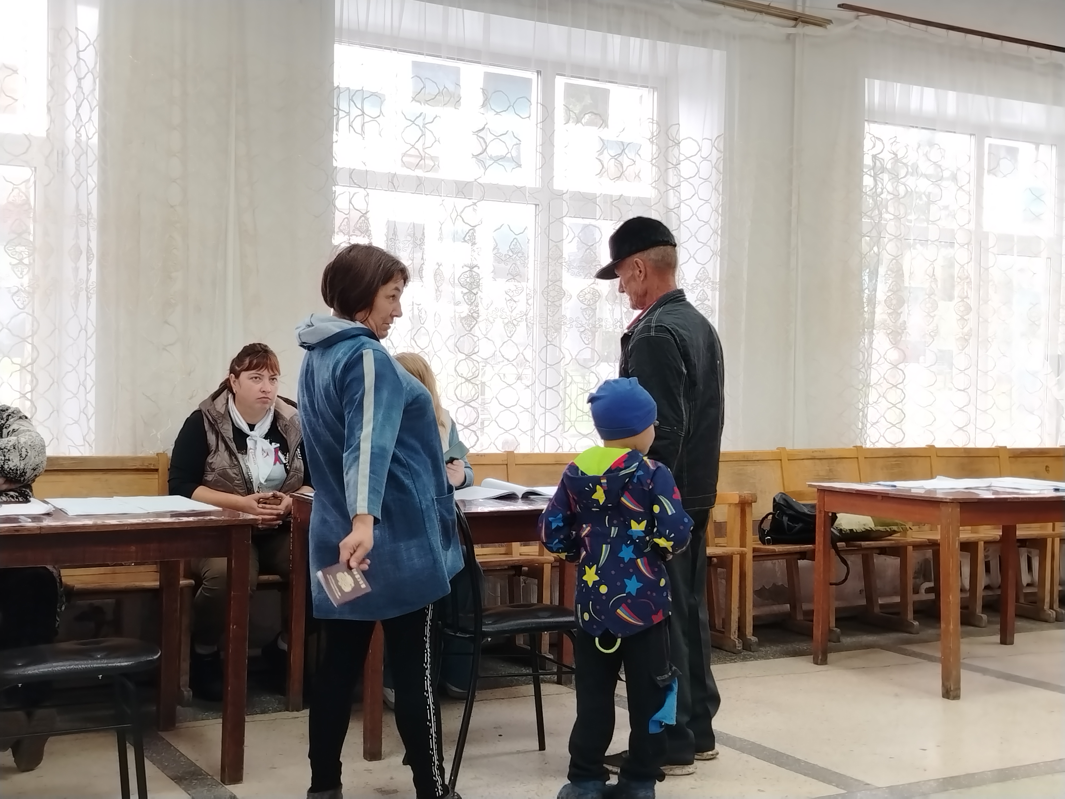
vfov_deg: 31.5
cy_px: 400
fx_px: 1415
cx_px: 532
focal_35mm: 46
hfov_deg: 41.2
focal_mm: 5.25
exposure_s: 1/50
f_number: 1.75
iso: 338
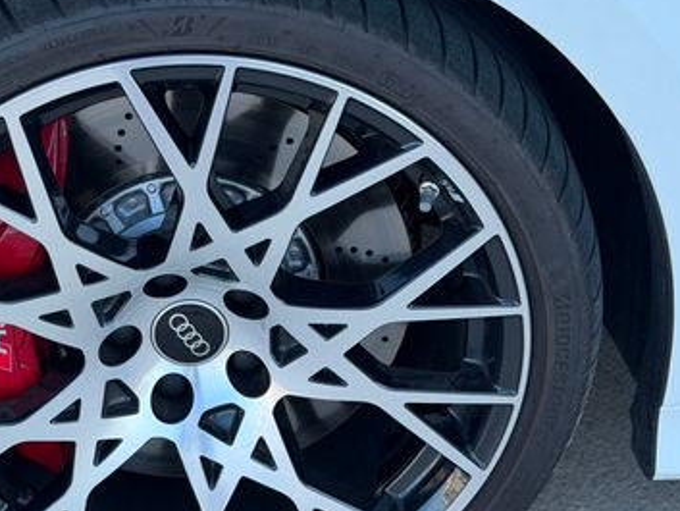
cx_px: 183
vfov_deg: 17.0
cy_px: 326
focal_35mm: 87
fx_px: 1710
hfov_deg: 22.3
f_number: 1.78
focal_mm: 6.76
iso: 100
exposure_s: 1/802
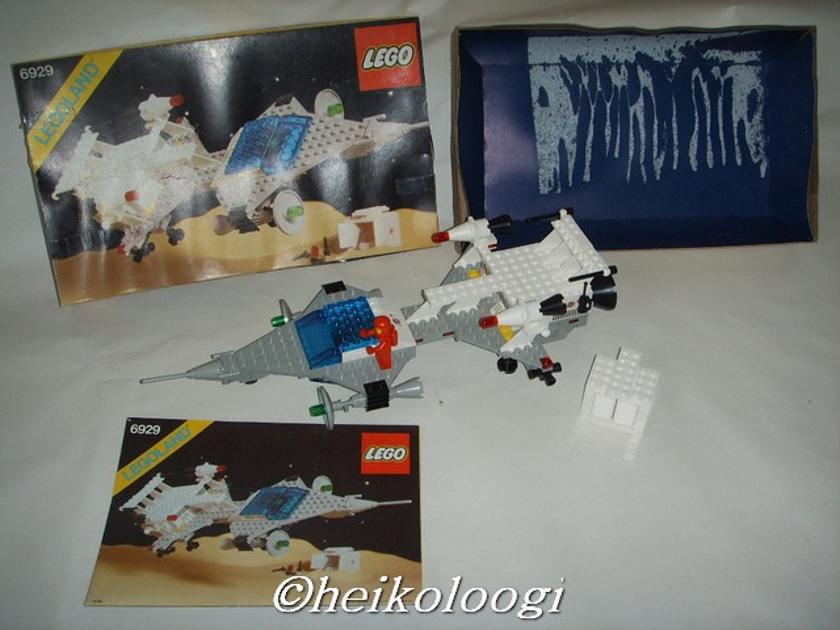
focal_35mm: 39
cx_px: 420
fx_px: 946
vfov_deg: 36.8
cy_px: 315
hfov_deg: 47.9
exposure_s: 1/45
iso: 100
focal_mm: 6.6
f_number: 3.5
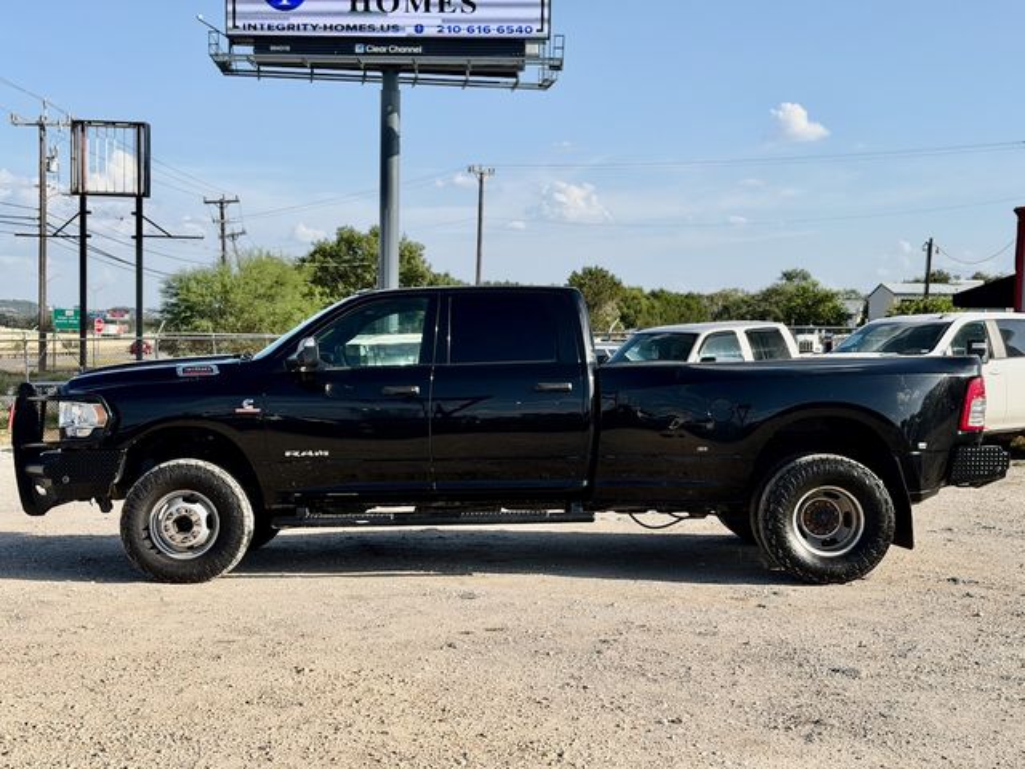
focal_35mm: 48
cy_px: 384
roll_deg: -1.2
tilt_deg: -3.0
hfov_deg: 39.7
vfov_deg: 30.3
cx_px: 512
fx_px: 1421
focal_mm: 6.76
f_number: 1.78
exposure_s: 1/4329
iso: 64
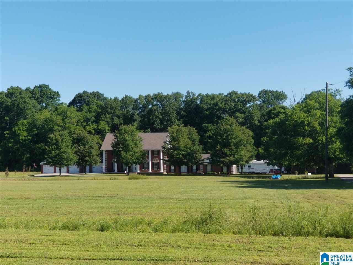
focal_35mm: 52
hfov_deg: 36.8
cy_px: 132
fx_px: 530
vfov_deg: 28.0
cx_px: 176
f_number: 2.4
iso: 25
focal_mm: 6
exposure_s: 1/602
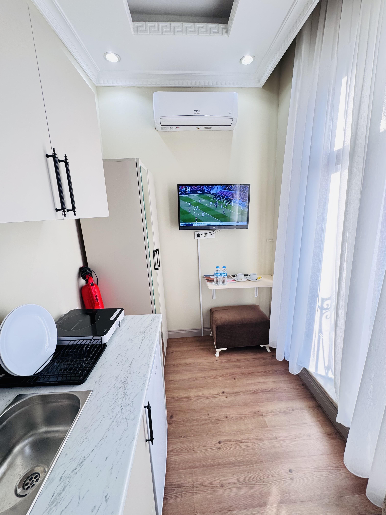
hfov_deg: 85.7
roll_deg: +1.6
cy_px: 258
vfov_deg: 102.1
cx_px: 193
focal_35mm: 14
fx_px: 208
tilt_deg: -12.5
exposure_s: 1/100
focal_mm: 2.22
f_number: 2.2
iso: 160
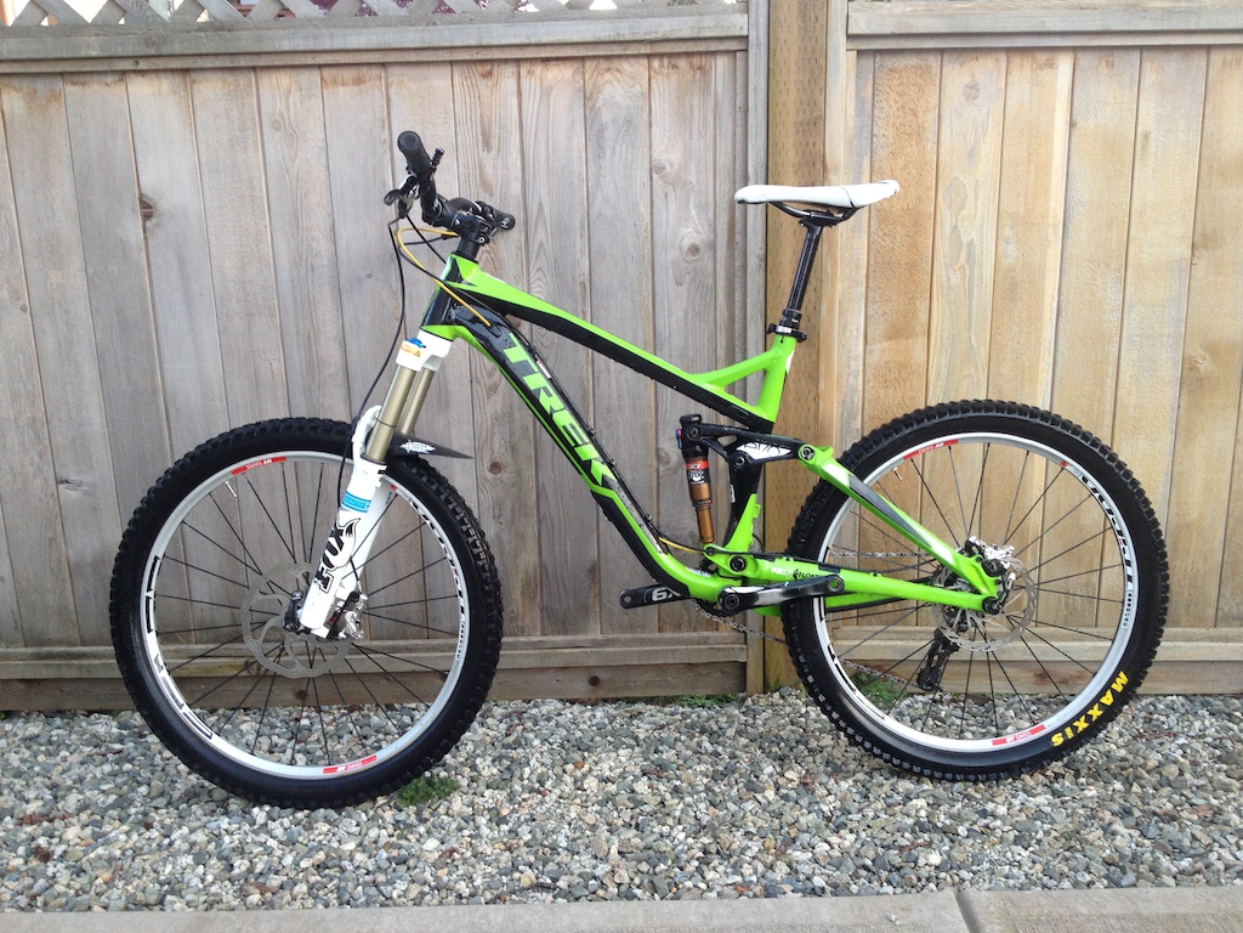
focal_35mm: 35
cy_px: 466
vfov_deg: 40.7
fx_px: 1257
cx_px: 622
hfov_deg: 52.6
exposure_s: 1/60
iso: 64
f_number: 2.4
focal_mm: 4.28
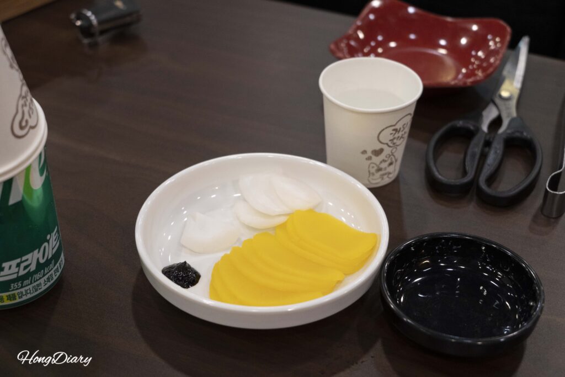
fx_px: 832
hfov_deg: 37.5
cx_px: 282
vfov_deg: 25.5
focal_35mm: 53
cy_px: 188
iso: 2500
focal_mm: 53
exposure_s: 1/160
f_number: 5.6
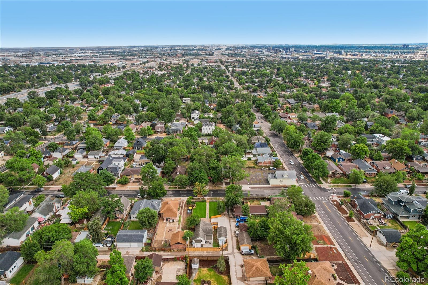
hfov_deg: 78.6
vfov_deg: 57.2
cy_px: 142
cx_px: 214
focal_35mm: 22
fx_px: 261
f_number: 2.8
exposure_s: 1/800
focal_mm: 8.4
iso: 100
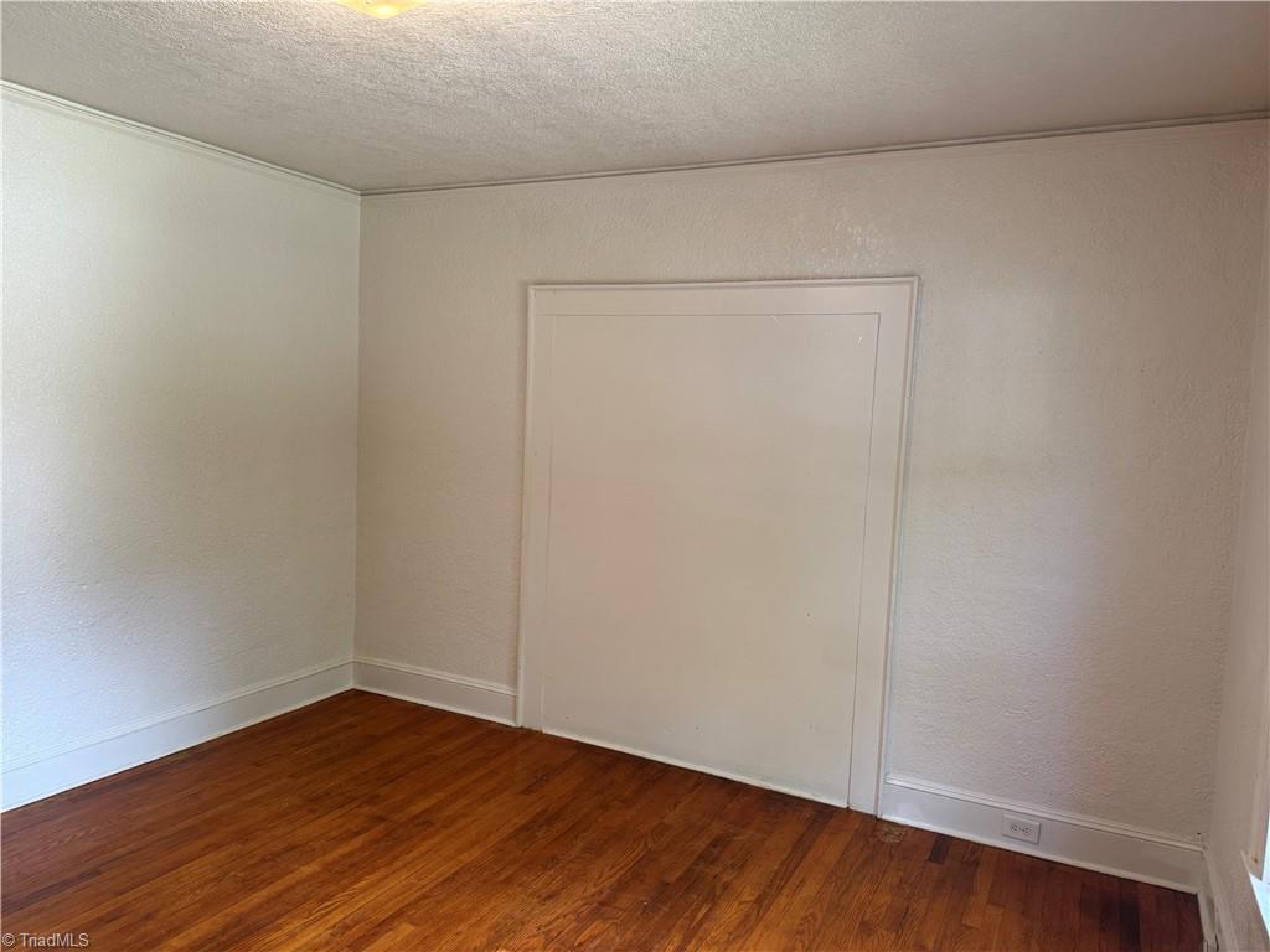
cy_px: 476
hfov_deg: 71.6
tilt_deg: -3.8
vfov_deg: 56.8
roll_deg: -2.6
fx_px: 881
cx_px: 635
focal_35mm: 24
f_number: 1.78
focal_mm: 6.76
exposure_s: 1/120
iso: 160
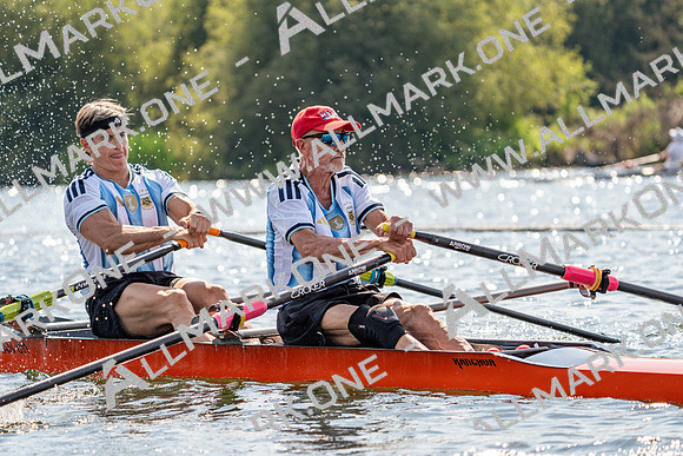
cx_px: 342
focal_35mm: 200
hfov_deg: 10.3
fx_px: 3795
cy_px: 228
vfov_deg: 6.9
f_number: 5.6
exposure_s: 1/1600
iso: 250
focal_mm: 200
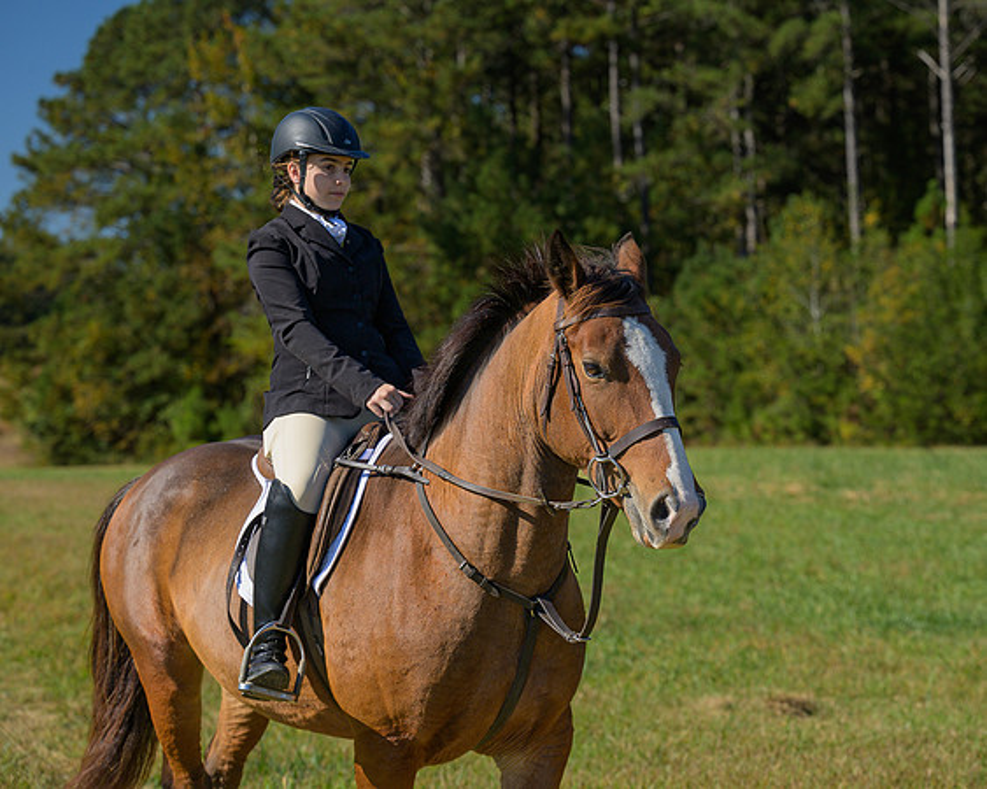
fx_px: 2434
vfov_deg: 18.4
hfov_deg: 22.9
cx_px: 564
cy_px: 394
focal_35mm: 83
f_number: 4
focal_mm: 74
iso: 200
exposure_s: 1/1000
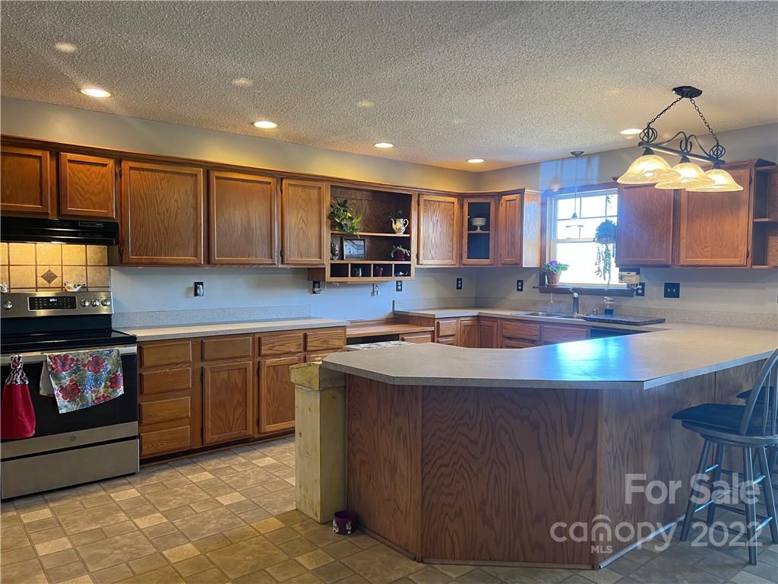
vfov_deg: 53.1
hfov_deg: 67.3
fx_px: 584
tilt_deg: -3.2
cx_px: 389
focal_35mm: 26
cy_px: 292
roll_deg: -0.5
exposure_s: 1/60
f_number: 1.5
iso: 125
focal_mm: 5.7
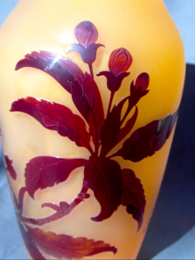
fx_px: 466
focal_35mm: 62
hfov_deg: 23.7
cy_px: 130
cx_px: 98
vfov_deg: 31.2
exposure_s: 1/125
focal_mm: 10.2
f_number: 5.6
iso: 80
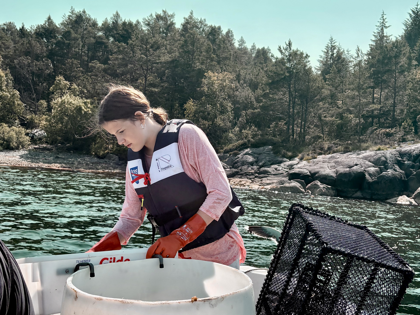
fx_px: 315
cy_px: 158
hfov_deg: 67.3
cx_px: 210
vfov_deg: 53.1
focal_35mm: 26
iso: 50
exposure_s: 1/4950
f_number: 1.6
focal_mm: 5.96
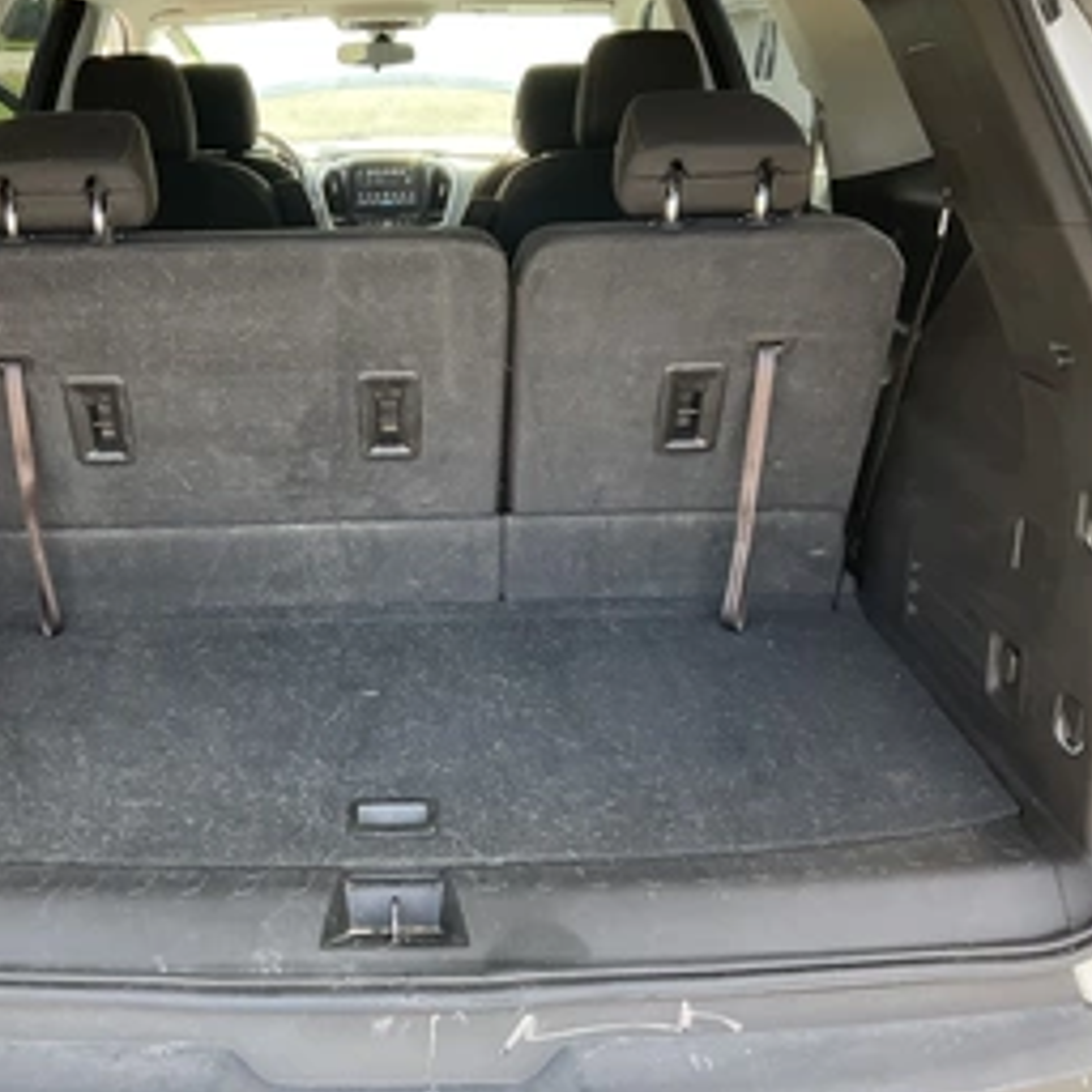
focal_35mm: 40
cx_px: 371
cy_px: 550
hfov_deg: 41.4
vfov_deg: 41.9
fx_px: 1428
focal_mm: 3
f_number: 1.8
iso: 40
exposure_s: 1/122
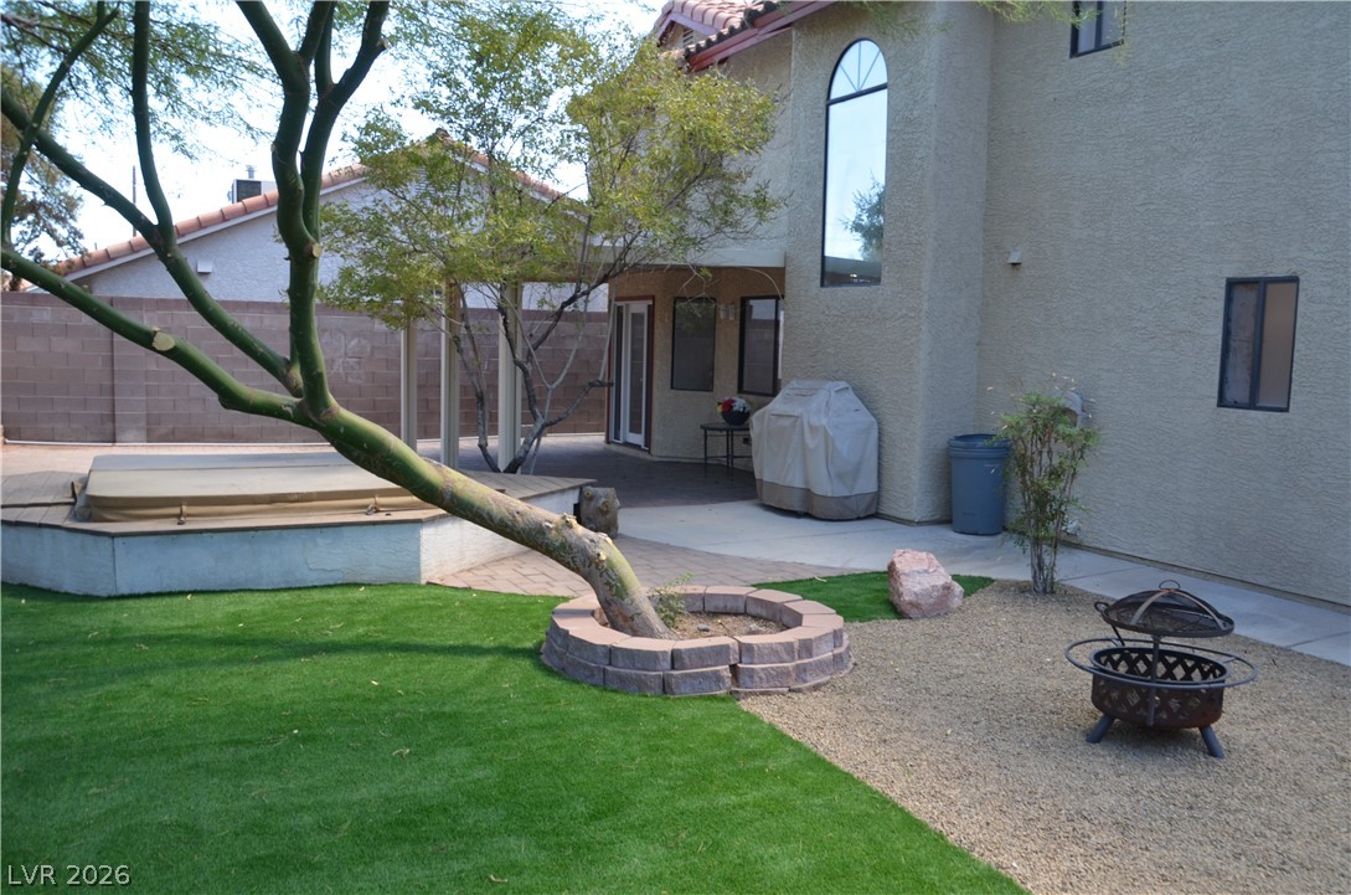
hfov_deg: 59.6
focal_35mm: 32
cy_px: 448
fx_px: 1180
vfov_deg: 41.5
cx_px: 676
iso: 200
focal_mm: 21
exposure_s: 1/160
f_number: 6.3
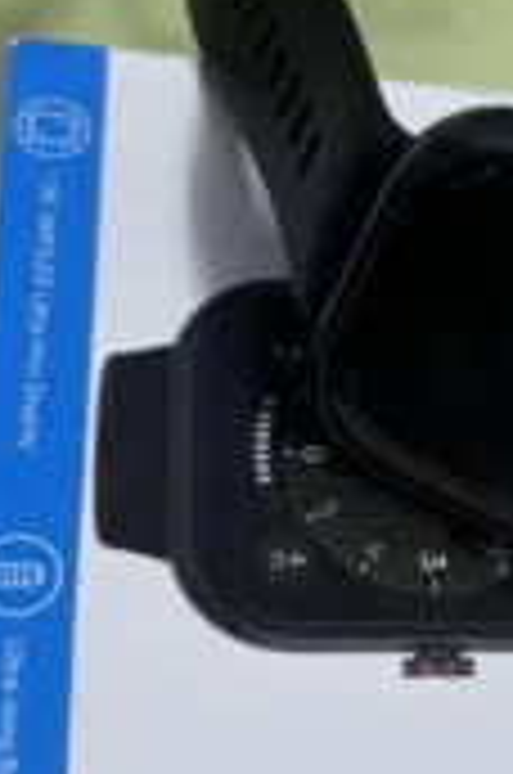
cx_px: 513
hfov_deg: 20.8
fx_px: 1352
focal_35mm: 63
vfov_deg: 31.9
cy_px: 405
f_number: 1.6
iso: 160
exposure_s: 1/50
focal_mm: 5.96
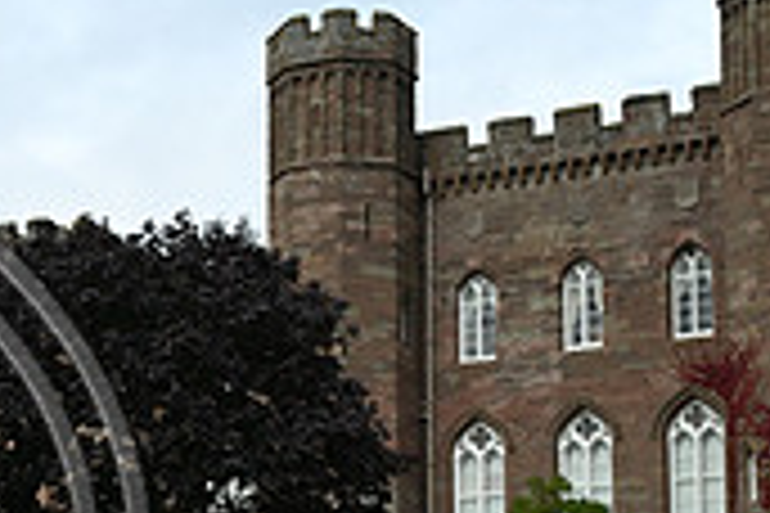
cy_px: 520
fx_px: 2909
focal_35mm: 136
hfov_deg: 14.2
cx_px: -360
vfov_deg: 10.0
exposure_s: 1/1250
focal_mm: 40
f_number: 5.6
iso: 360
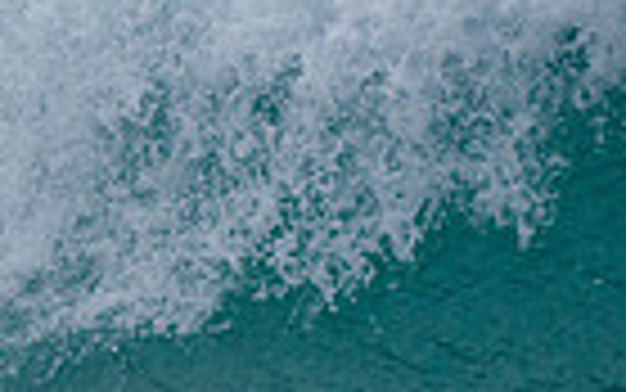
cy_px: 313
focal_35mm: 2599
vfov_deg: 0.5
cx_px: -599
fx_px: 44358
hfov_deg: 0.8
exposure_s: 1/2000
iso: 400
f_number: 5.6
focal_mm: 500
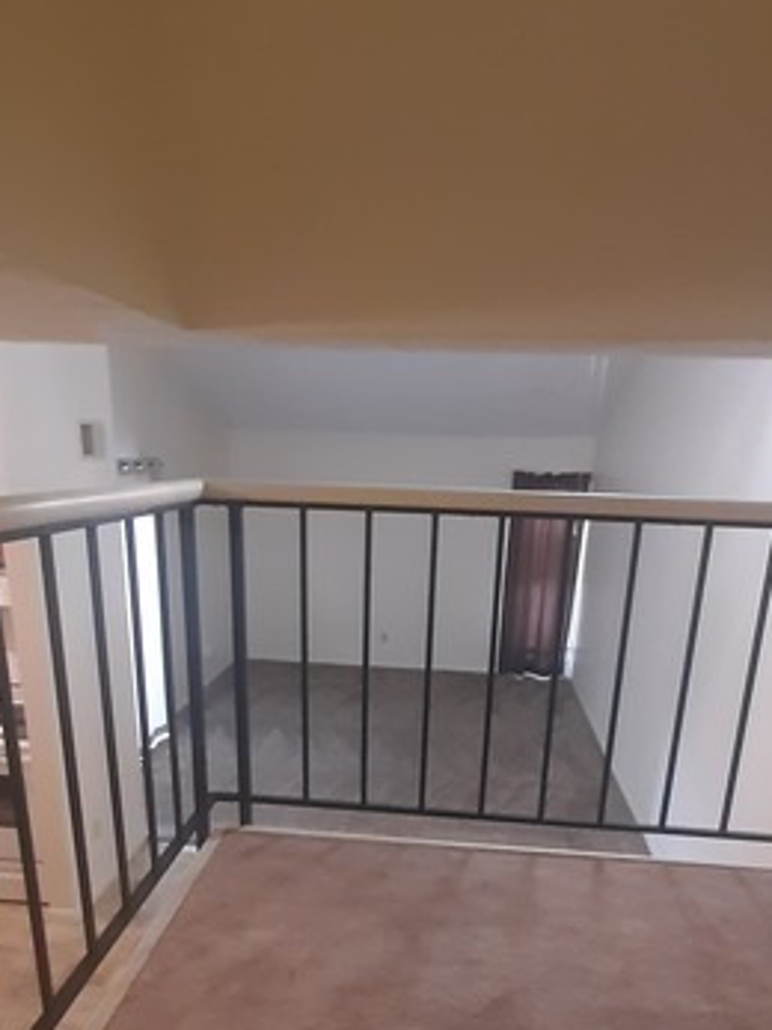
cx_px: 413
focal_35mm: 25
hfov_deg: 54.8
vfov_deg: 67.2
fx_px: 744
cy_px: 702
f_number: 2.2
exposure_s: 1/24
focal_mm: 1.42
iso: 400
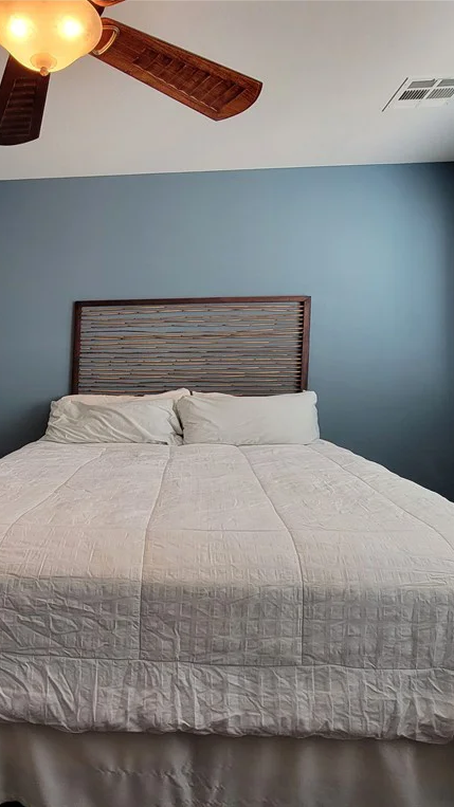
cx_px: 125
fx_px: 407
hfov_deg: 56.0
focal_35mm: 19
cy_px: 405
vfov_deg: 89.6
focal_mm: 2.2
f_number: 2.2
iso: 100
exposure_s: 1/60
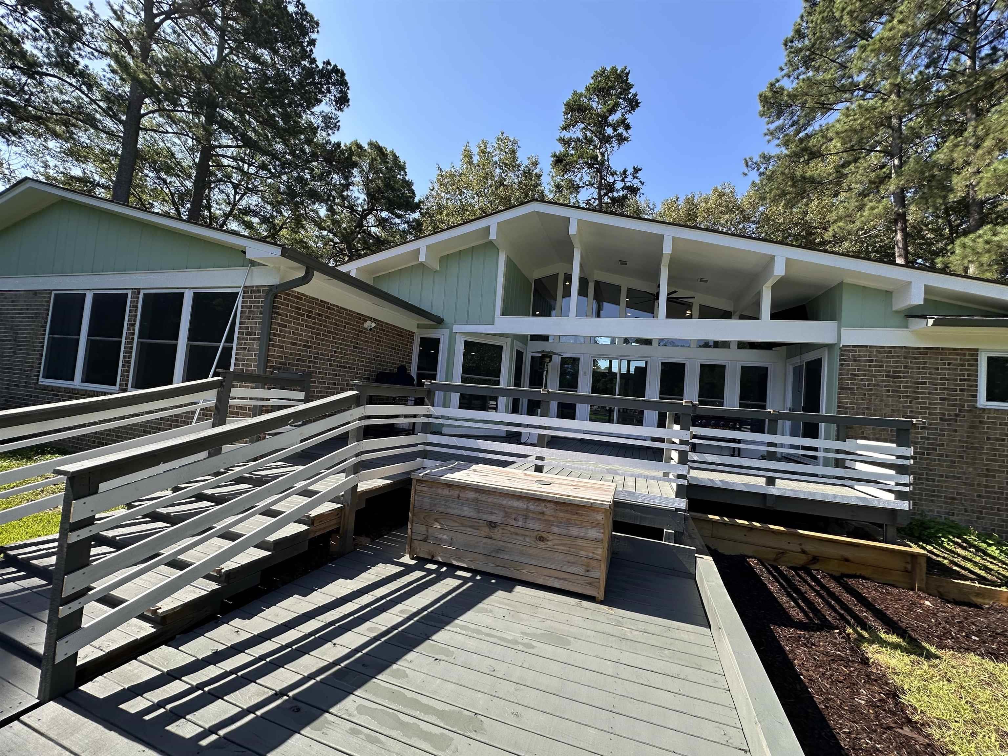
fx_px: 408
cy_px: 378
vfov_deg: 85.7
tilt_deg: +3.5
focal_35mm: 14
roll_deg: -4.8
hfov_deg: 102.1
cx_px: 504
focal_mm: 2.22
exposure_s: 1/511
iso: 40
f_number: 2.2
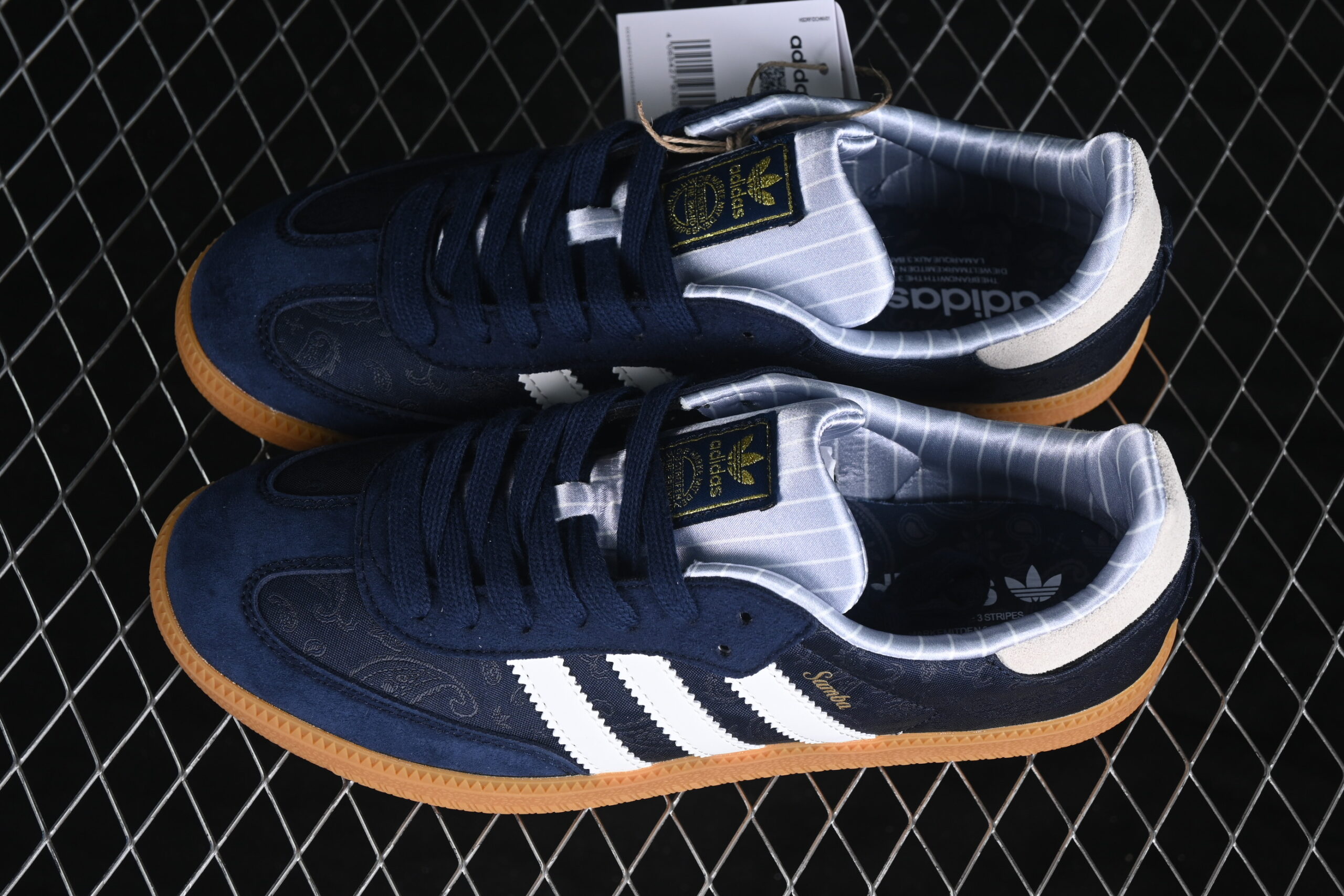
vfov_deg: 18.2
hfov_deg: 27.0
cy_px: 448
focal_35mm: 75
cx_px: 672
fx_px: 2800
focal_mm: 50
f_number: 6.3
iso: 160
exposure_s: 1/60
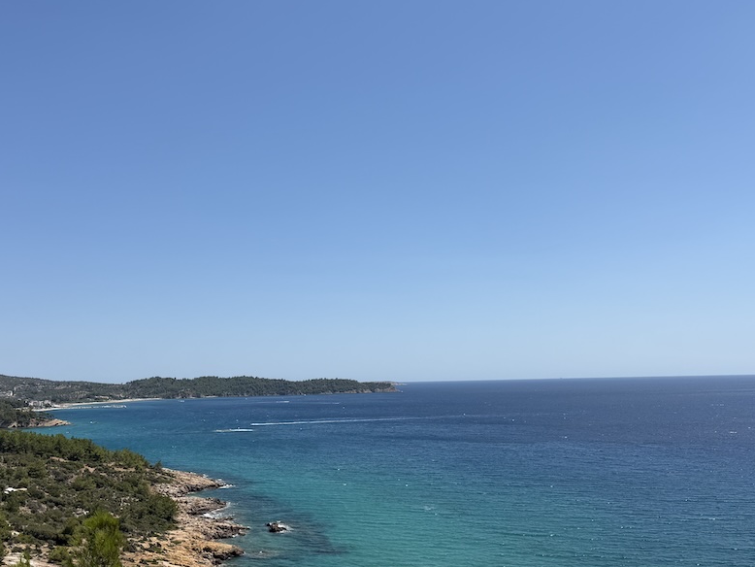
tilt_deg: -0.8
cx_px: 286
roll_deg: +2.4
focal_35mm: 37
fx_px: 807
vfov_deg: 37.9
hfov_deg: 49.7
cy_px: 411
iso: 80
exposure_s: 1/6711
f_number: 1.78
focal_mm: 6.76
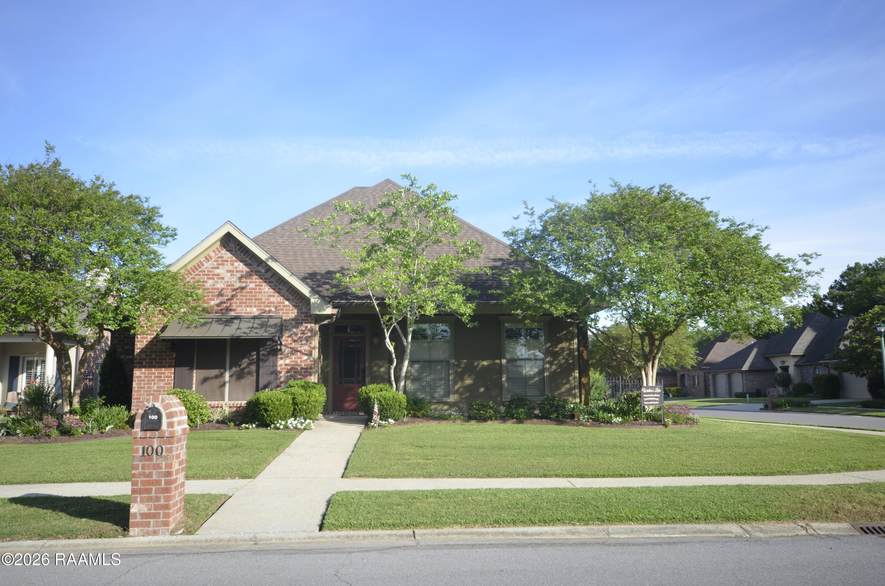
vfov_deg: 43.4
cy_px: 293
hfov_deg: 62.0
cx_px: 442
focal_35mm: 30
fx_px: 736
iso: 200
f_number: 8
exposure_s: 1/250
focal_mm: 20
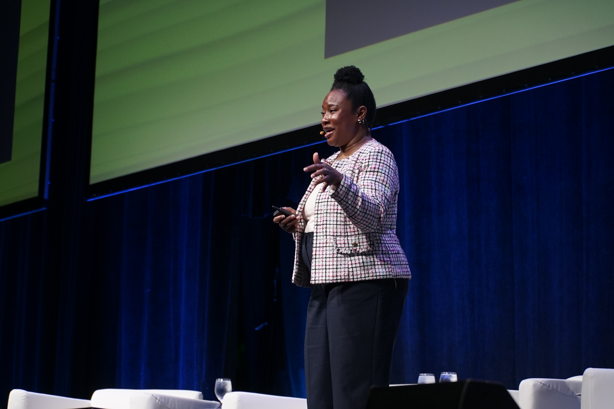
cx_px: 307
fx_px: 2371
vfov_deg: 9.9
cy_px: 204
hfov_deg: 14.8
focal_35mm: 139
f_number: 4.5
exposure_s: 1/125
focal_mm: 93
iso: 800
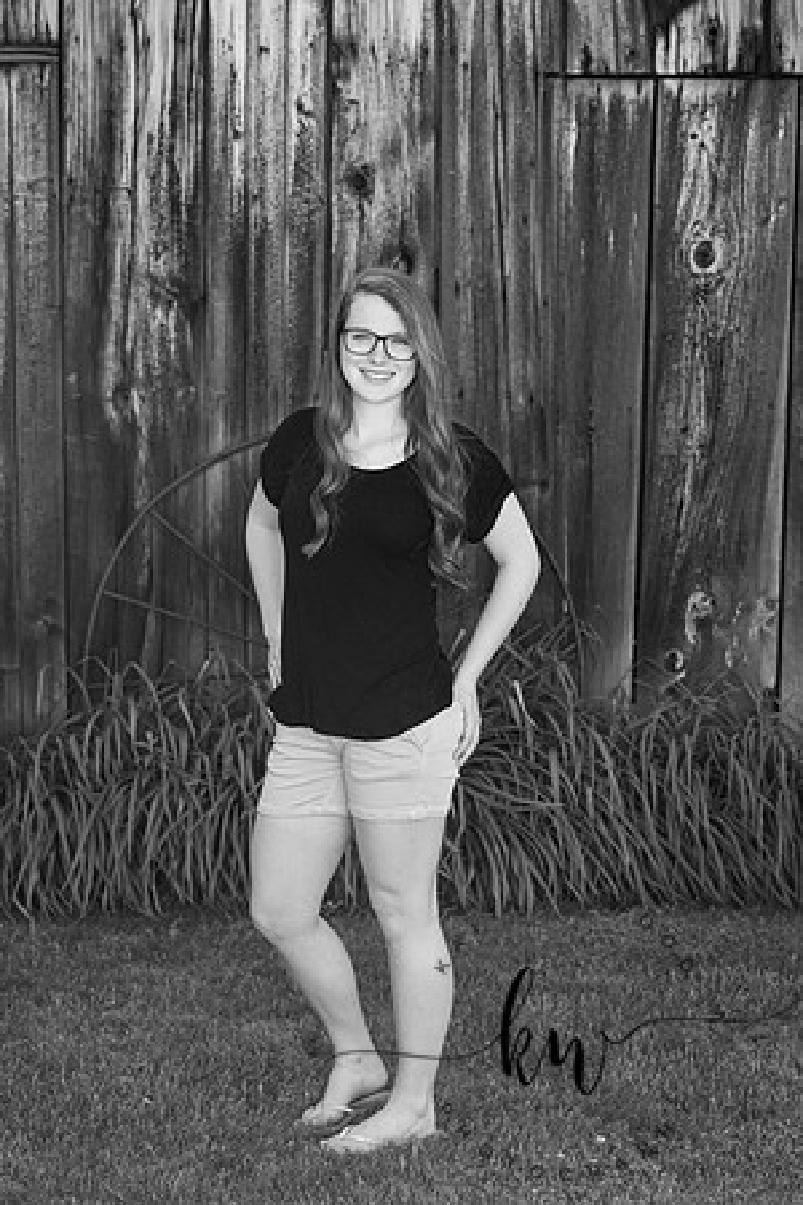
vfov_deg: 25.4
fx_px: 2676
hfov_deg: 17.1
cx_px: 402
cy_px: 602
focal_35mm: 80
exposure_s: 1/200
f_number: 5.6
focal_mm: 80
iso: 400
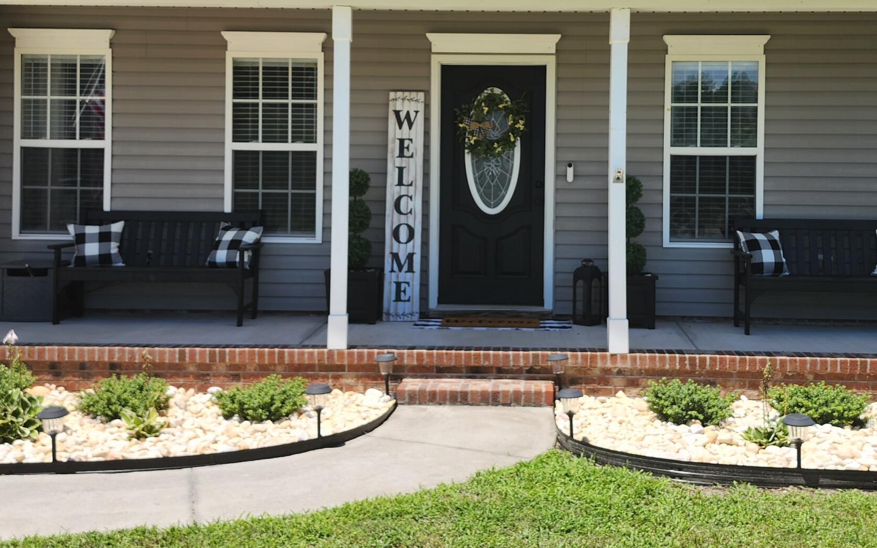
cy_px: 191
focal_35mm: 44
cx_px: 494
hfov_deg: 45.2
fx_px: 1052
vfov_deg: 29.1
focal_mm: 6.4
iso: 12
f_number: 1.8
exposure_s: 1/868
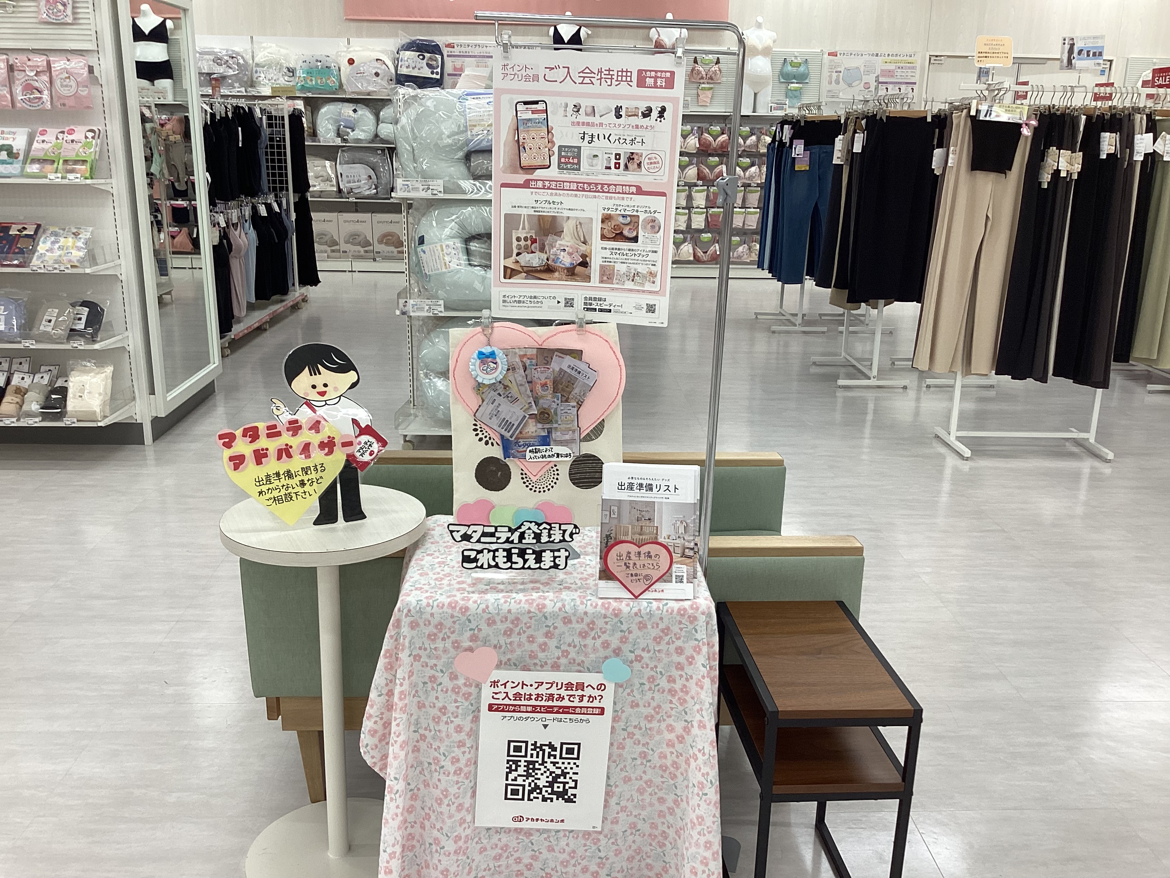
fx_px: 1048
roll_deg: -1.9
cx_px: 585
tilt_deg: -15.2
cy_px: 439
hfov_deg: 58.4
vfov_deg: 45.4
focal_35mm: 31
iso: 50
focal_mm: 3.3
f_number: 2.4
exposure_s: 1/60
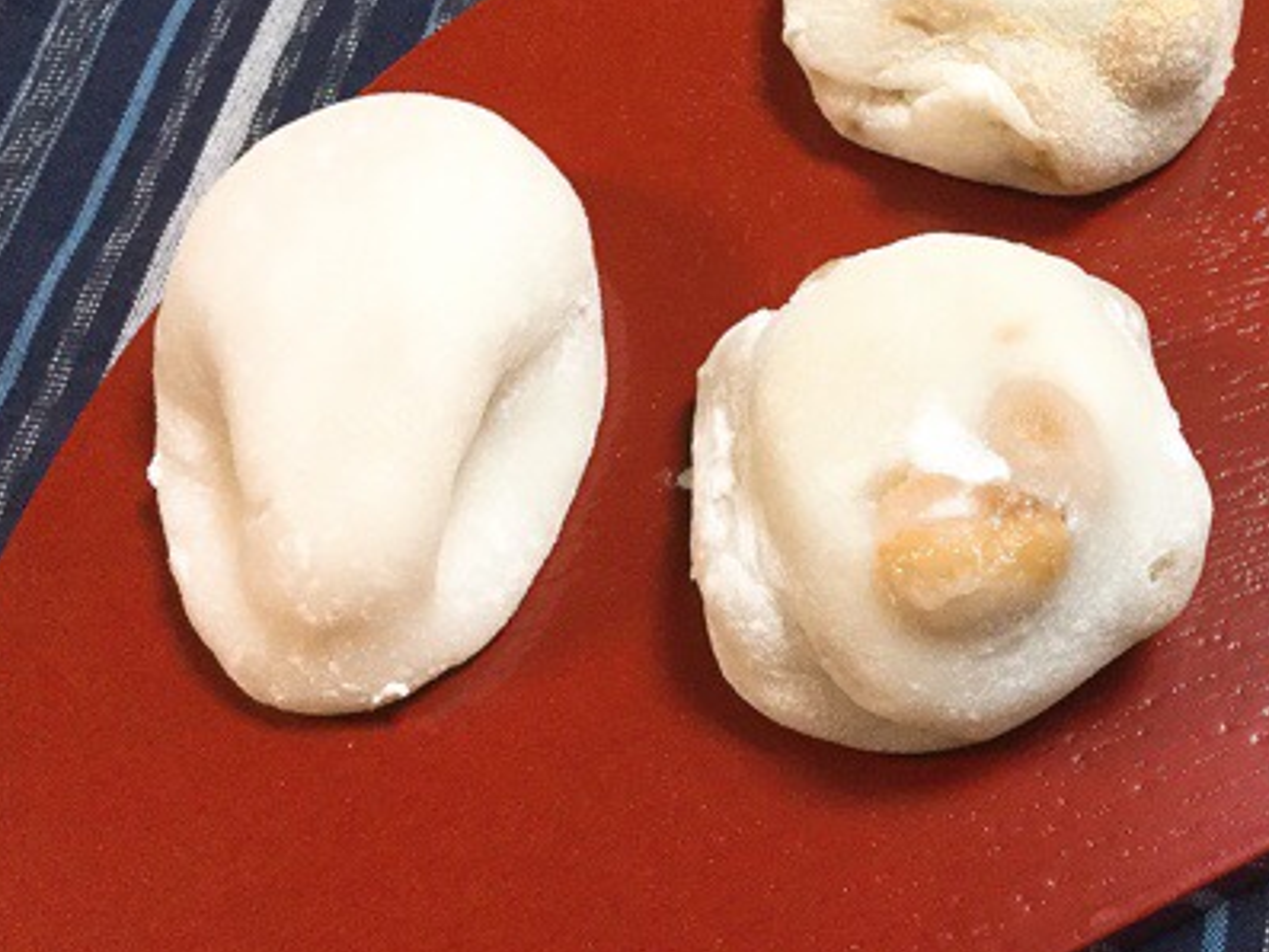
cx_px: 981
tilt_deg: -57.3
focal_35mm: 50
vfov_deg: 28.7
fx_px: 1834
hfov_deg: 37.1
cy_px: 230
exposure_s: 1/30
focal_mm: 3.3
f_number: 2.4
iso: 160
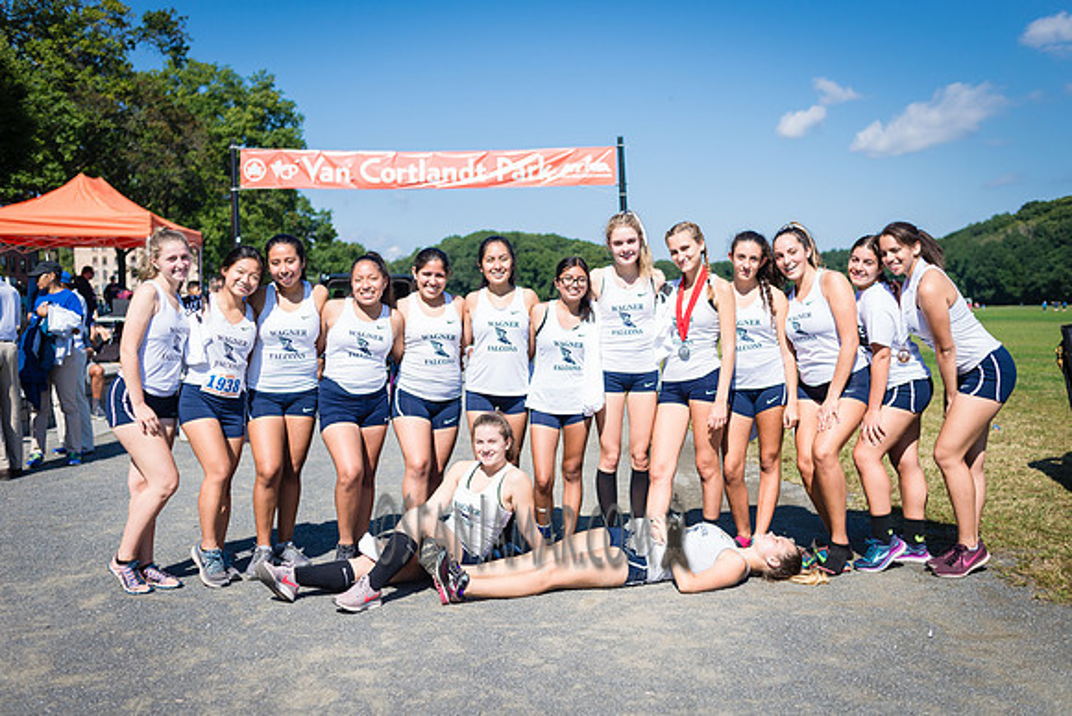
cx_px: 536
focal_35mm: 38
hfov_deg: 51.1
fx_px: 1120
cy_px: 358
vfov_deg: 35.4
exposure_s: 1/4000
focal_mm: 35
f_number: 3.2
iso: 200
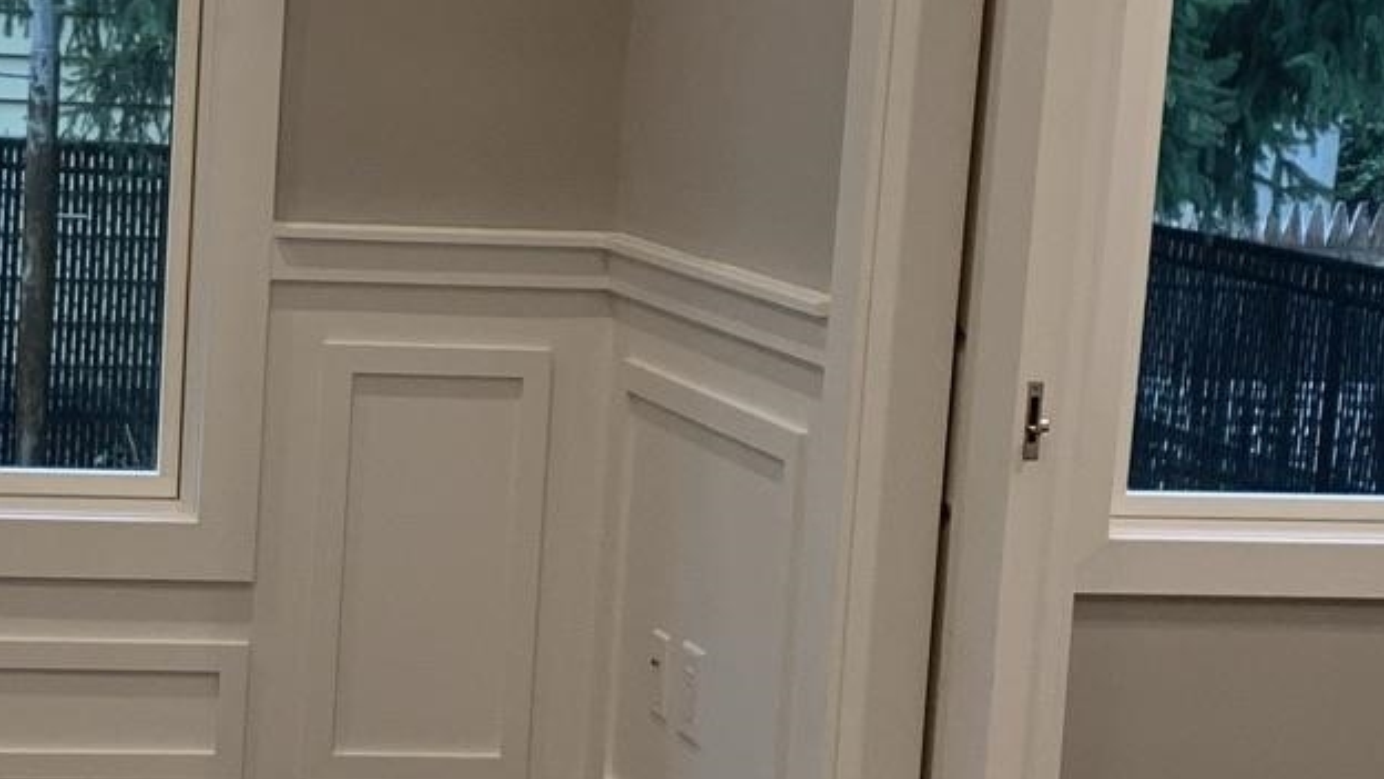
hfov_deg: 22.4
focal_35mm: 93
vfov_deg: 13.0
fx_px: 3413
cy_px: 530
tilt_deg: -8.7
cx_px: 169
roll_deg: -3.1
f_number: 1.8
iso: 50
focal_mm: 4.25
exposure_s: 1/60
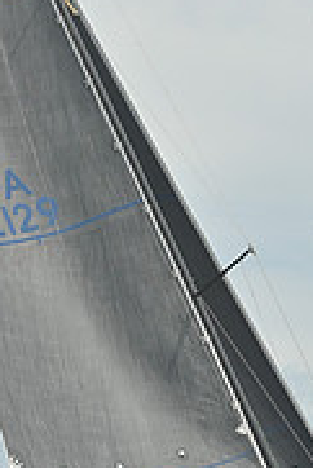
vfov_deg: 9.2
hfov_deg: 6.1
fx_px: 2916
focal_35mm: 224
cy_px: 116
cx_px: 188
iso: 320
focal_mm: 70
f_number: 10
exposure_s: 1/1250
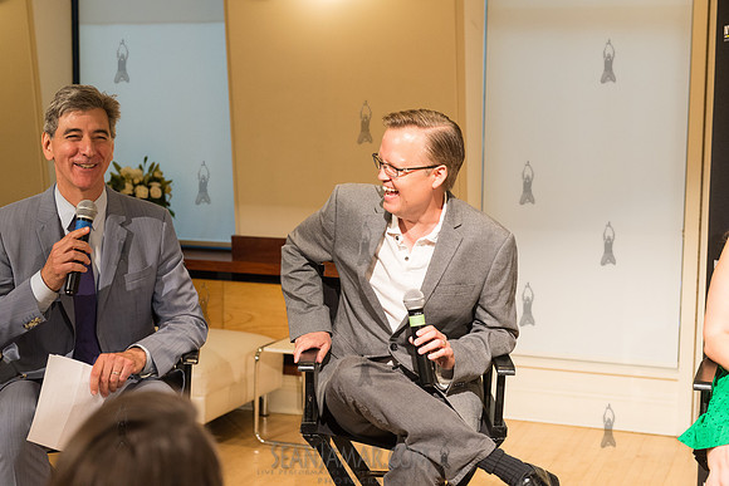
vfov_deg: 23.4
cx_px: 364
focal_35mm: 58
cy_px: 243
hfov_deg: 34.5
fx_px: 1175
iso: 2500
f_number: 4
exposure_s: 1/125
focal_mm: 58
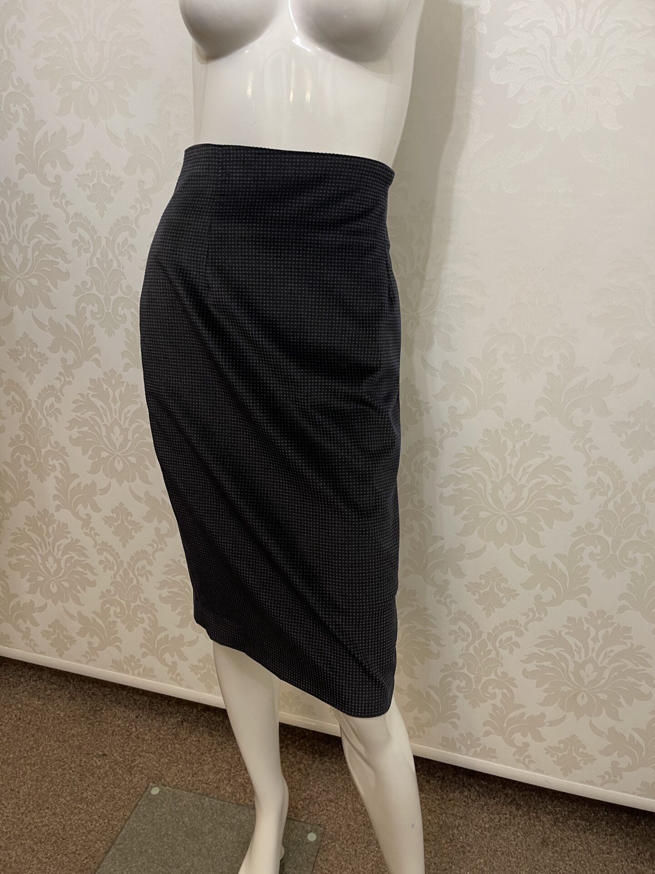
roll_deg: -3.3
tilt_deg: -21.5
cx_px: 328
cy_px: 437
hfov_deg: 54.9
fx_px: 631
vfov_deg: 69.4
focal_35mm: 25
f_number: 1.6
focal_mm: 5.1
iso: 200
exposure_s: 1/50
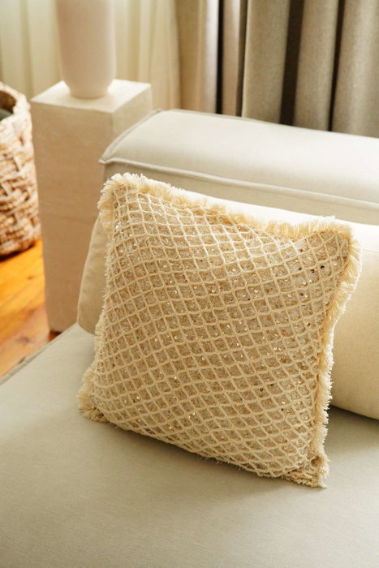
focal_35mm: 70
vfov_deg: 28.8
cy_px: 284
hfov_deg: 19.5
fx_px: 1105
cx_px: 190
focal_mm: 70
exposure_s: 1/125
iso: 10000
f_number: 5.6
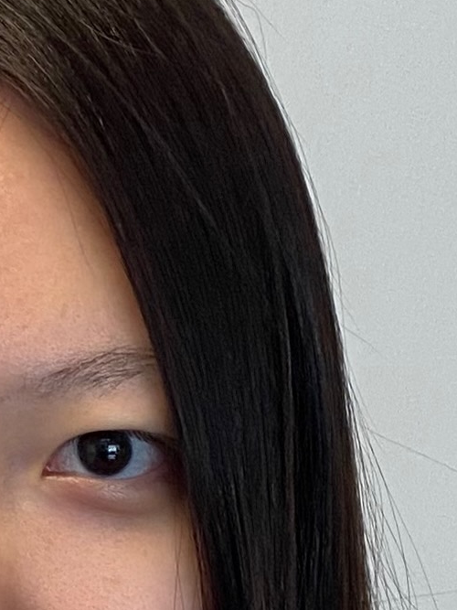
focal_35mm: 66
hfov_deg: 21.0
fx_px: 1162
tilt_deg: -10.4
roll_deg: +1.7
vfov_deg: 28.3
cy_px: 541
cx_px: -58
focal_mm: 4.25
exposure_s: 1/61
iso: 80
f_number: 1.8
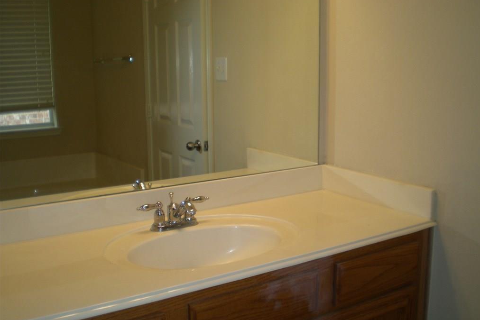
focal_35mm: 40
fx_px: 533
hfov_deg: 48.5
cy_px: 163
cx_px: 242
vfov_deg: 33.4
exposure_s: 1/55.8
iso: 50
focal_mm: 6.3
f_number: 3.1
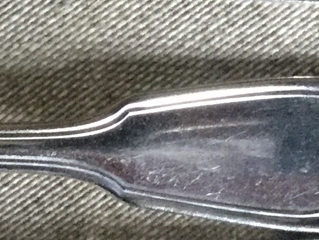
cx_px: -314
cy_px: -4
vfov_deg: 8.8
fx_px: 1549
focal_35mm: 168
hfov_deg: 10.8
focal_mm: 3.3
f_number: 2.4
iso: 200
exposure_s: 1/17
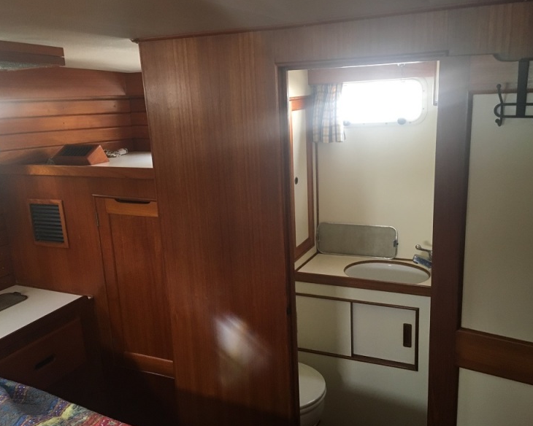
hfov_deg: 57.1
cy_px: 210
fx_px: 489
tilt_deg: -12.5
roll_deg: +3.0
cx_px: 284
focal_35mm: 31
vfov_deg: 47.1
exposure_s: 1/30
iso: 160
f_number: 2.2
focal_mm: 4.15
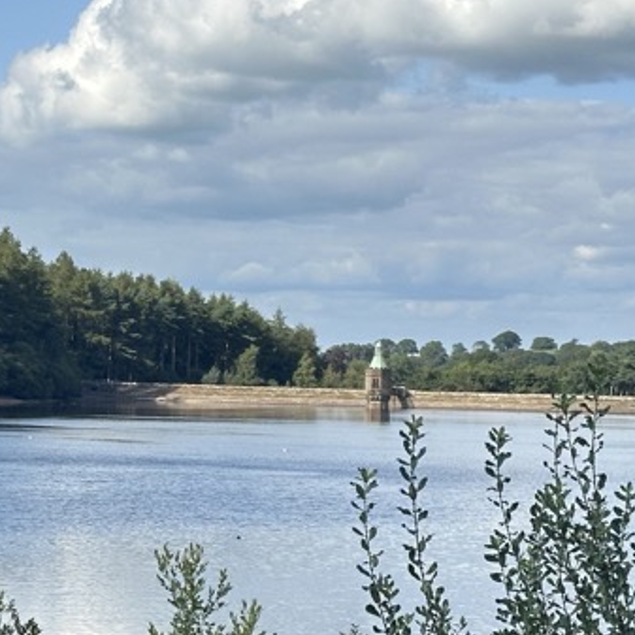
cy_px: 424
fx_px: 2677
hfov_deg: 13.4
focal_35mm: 129
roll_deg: -1.2
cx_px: 111
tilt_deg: -1.6
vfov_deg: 13.5
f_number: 1.78
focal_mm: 6.86
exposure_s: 1/4016
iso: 64
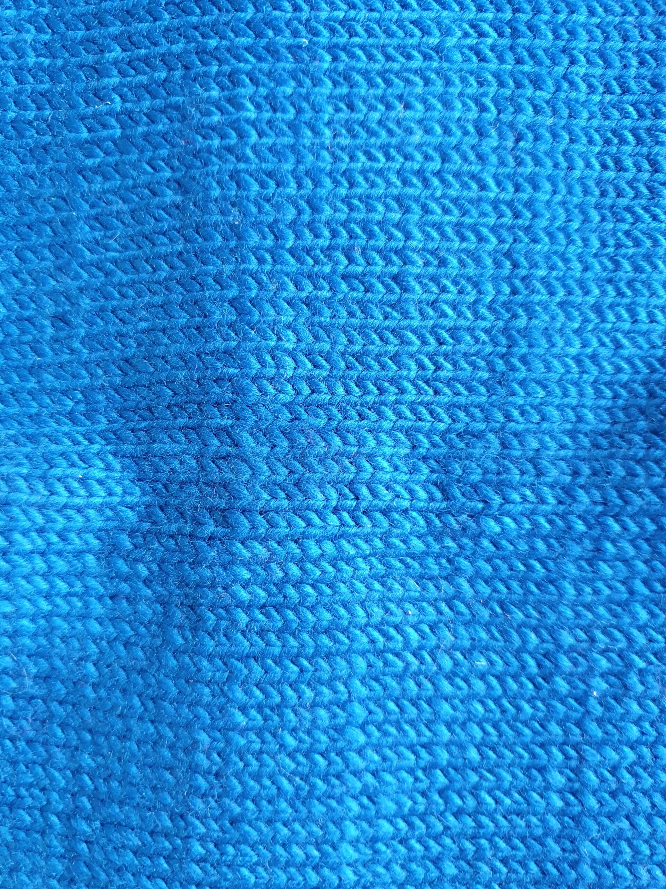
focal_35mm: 26
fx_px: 667
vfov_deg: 67.3
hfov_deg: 53.1
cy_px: 444
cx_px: 333
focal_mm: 4.32
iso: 250
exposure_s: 1/50
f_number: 1.5
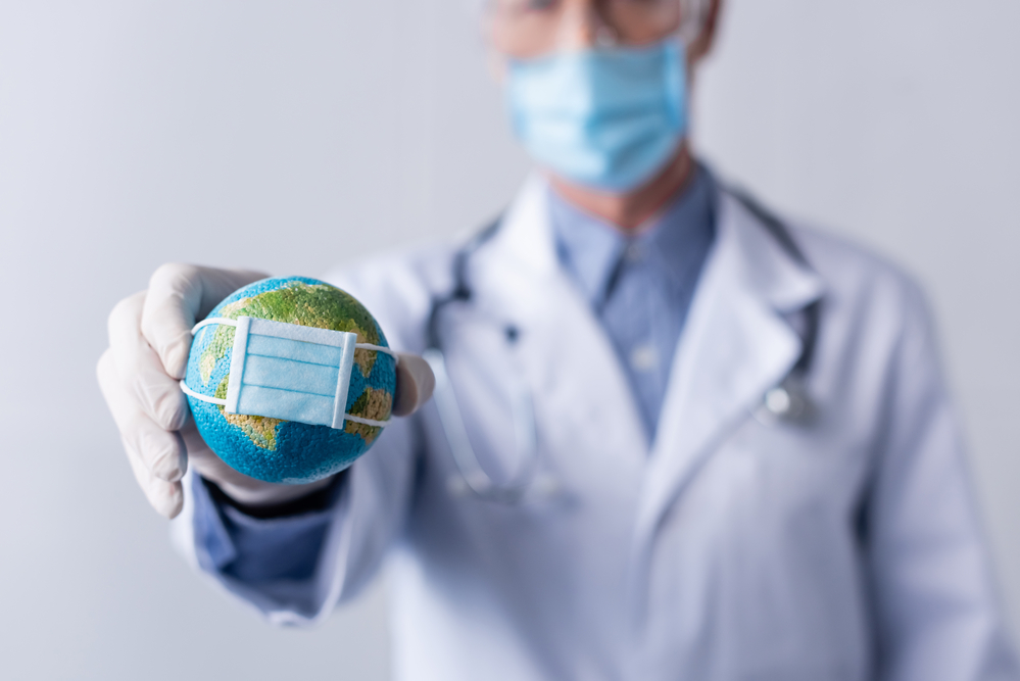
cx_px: 510
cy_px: 340
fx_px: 1417
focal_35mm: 50
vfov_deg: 27.0
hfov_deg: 39.6
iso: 320
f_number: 3.5
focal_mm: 50
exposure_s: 1/160
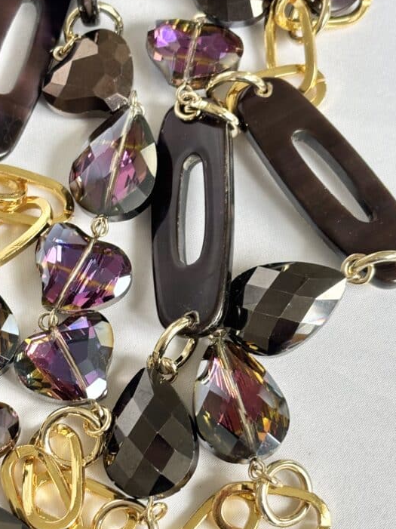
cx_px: 172
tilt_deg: -72.7
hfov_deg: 19.4
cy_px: 315
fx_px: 1160
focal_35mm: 76
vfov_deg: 25.6
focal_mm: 5.96
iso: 50
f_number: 1.6
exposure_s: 1/63
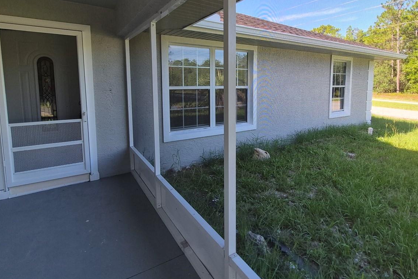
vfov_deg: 63.6
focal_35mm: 19
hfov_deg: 86.6
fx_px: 221
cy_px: 103
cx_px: 230
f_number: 2.2
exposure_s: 1/273
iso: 40
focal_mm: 1.74
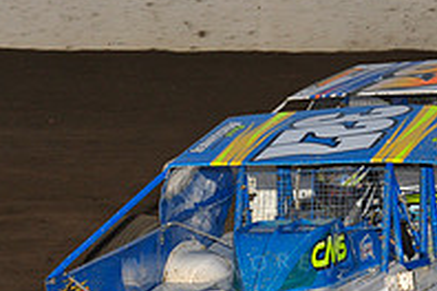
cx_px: 283
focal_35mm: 366
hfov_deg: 5.6
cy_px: 183
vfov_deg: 3.8
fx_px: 4442
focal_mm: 125
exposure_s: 1/320
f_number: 7.1
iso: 1000
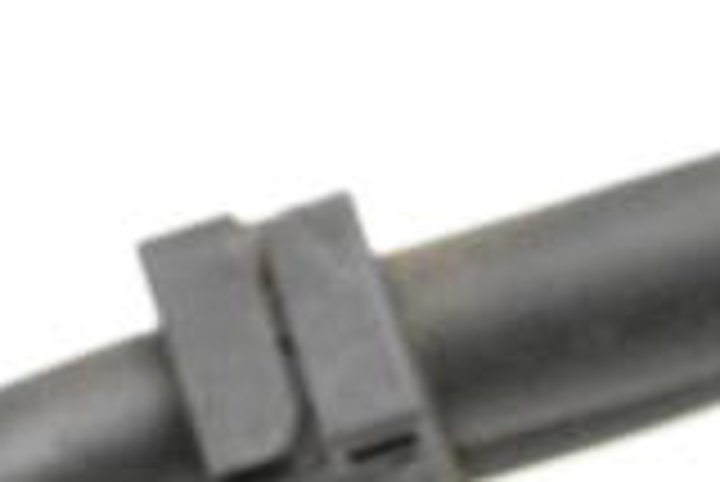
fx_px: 10573
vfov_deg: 2.6
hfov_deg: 3.9
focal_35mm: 528
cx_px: 1454
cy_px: 1315
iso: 6400
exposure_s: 1/320
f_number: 9
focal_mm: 55
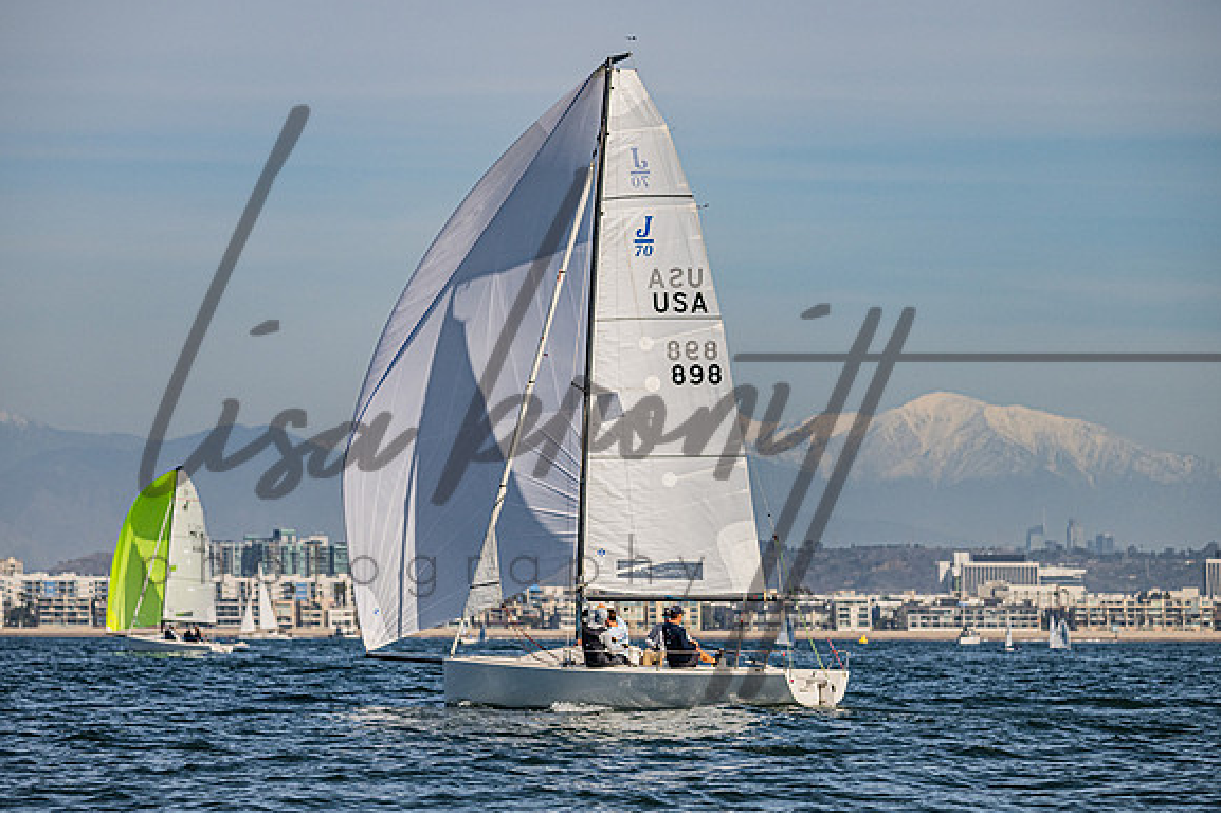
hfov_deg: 9.0
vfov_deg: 6.0
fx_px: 7796
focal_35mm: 230
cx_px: 612
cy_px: 408
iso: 320
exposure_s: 1/5000
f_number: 5.6
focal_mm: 185
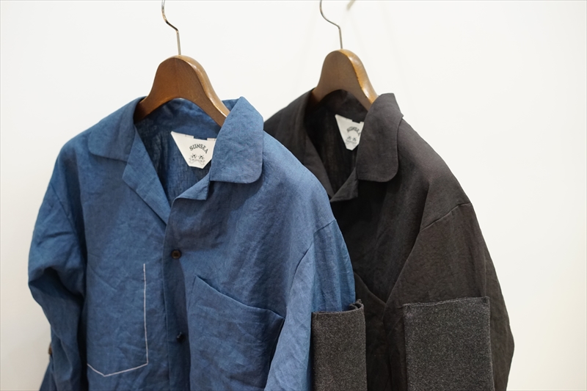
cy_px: 196
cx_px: 294
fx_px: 897
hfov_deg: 36.3
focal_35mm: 55
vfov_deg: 24.6
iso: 1600
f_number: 4
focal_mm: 55
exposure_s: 1/60
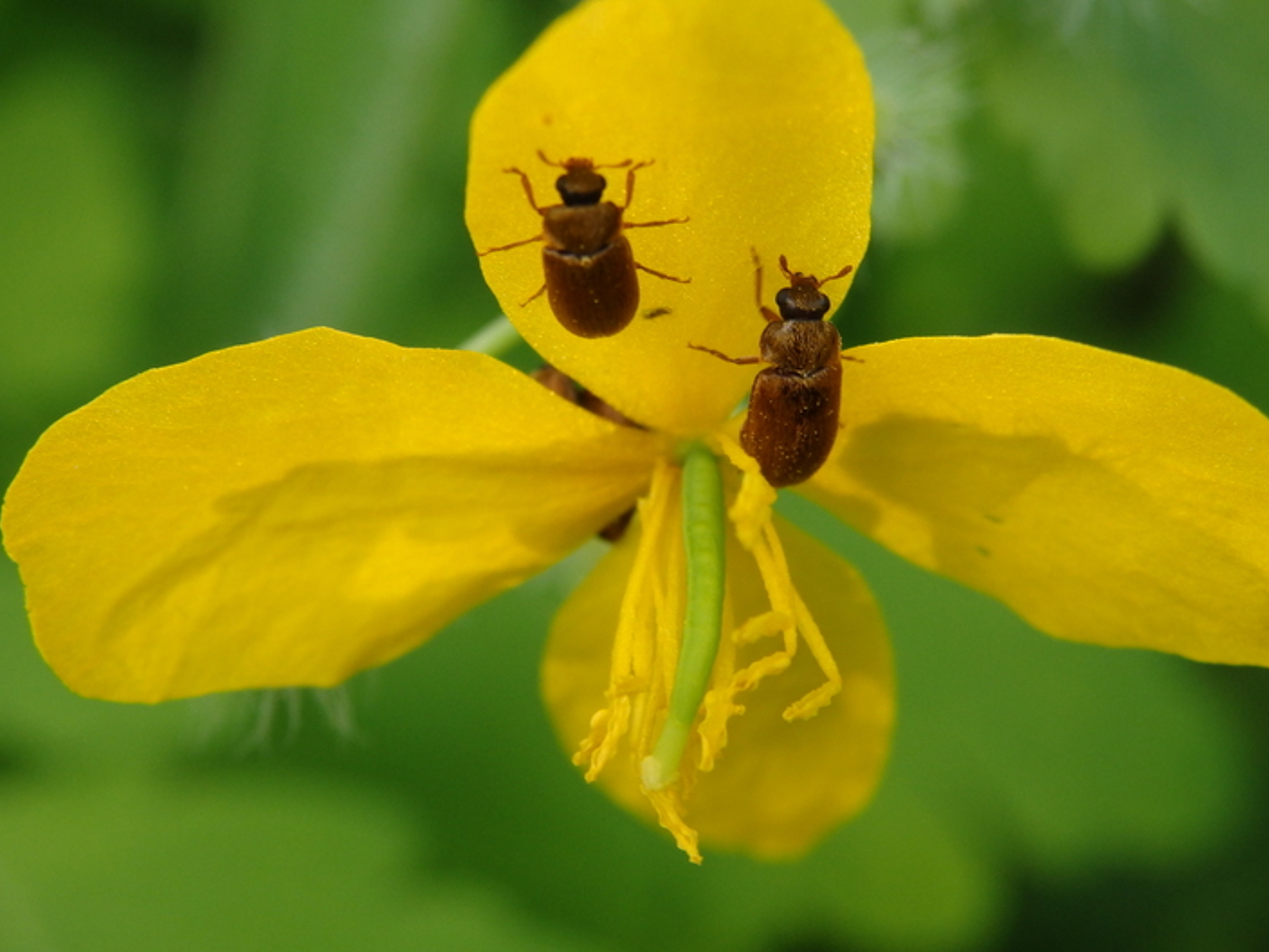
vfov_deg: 18.4
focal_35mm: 80
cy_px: 442
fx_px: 2933
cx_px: 666
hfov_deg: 24.4
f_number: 4.4
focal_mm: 11.9
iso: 200
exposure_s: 1/100
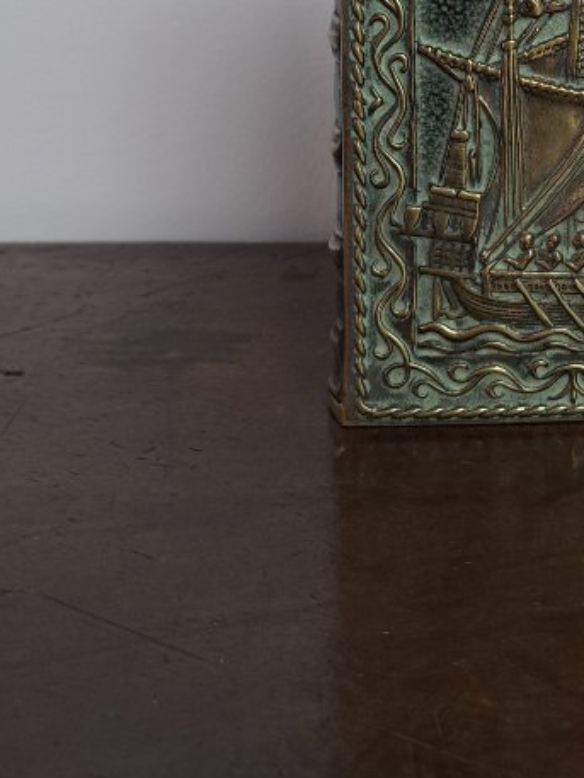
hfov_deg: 22.5
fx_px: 1416
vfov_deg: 28.2
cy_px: -60
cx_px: 560
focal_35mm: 63
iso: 100
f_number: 1.8
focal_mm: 5.23
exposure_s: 1/50
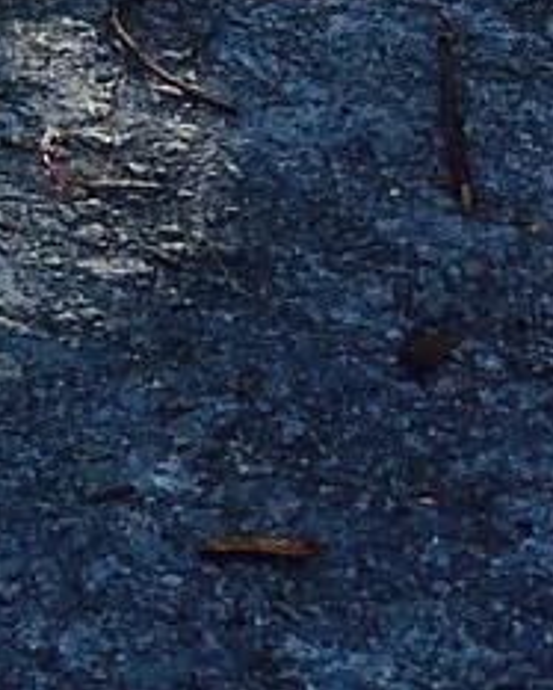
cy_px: -986
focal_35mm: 194
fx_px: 3961
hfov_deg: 7.6
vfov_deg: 8.9
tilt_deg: -14.4
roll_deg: +0.3
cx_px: -674
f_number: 2.2
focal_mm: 4.15
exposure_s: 1/260
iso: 32
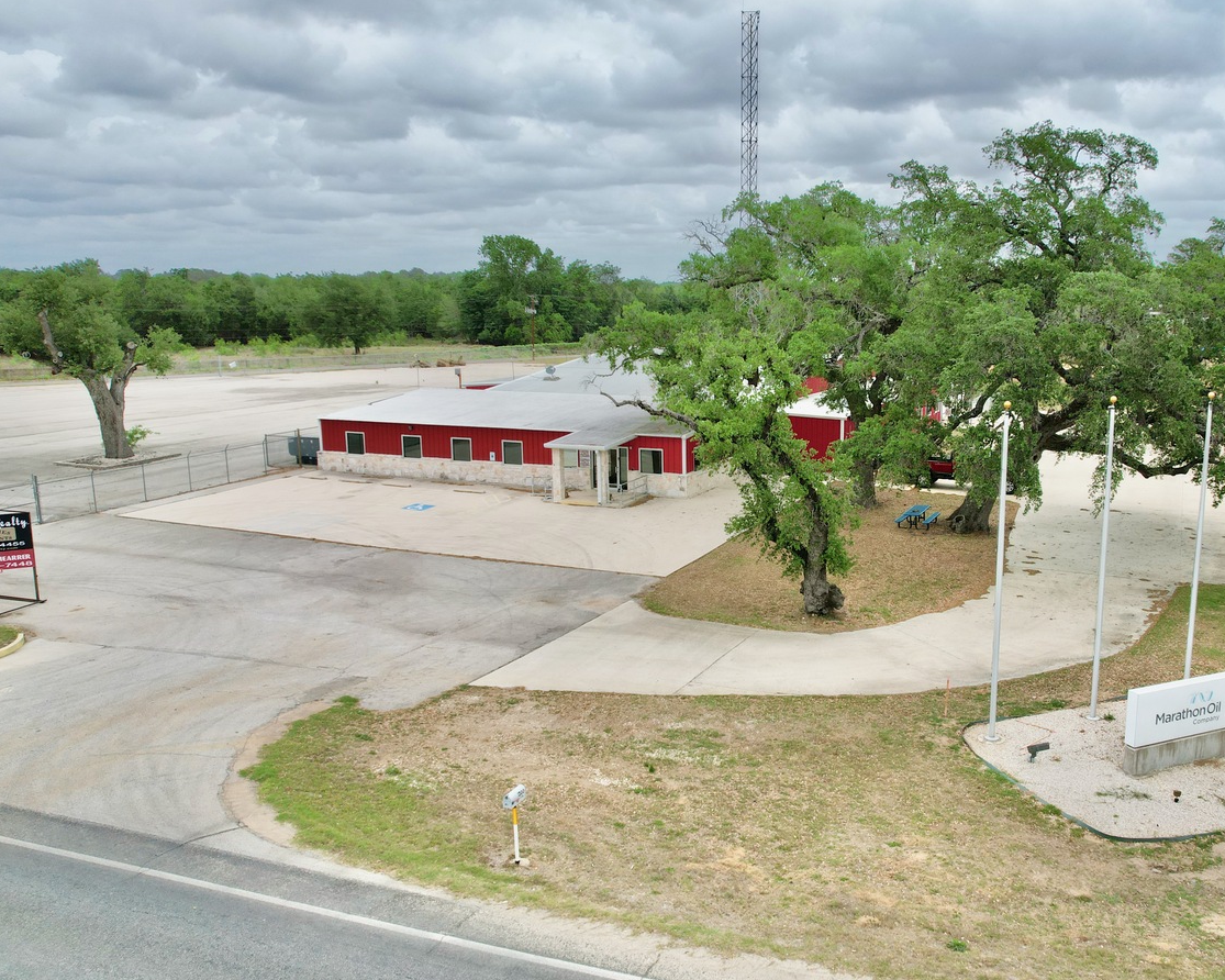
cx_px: 747
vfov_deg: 48.5
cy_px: 501
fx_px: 1088
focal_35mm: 30
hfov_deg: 58.2
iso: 150
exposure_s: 1/3000
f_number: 2.8
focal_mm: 8.38
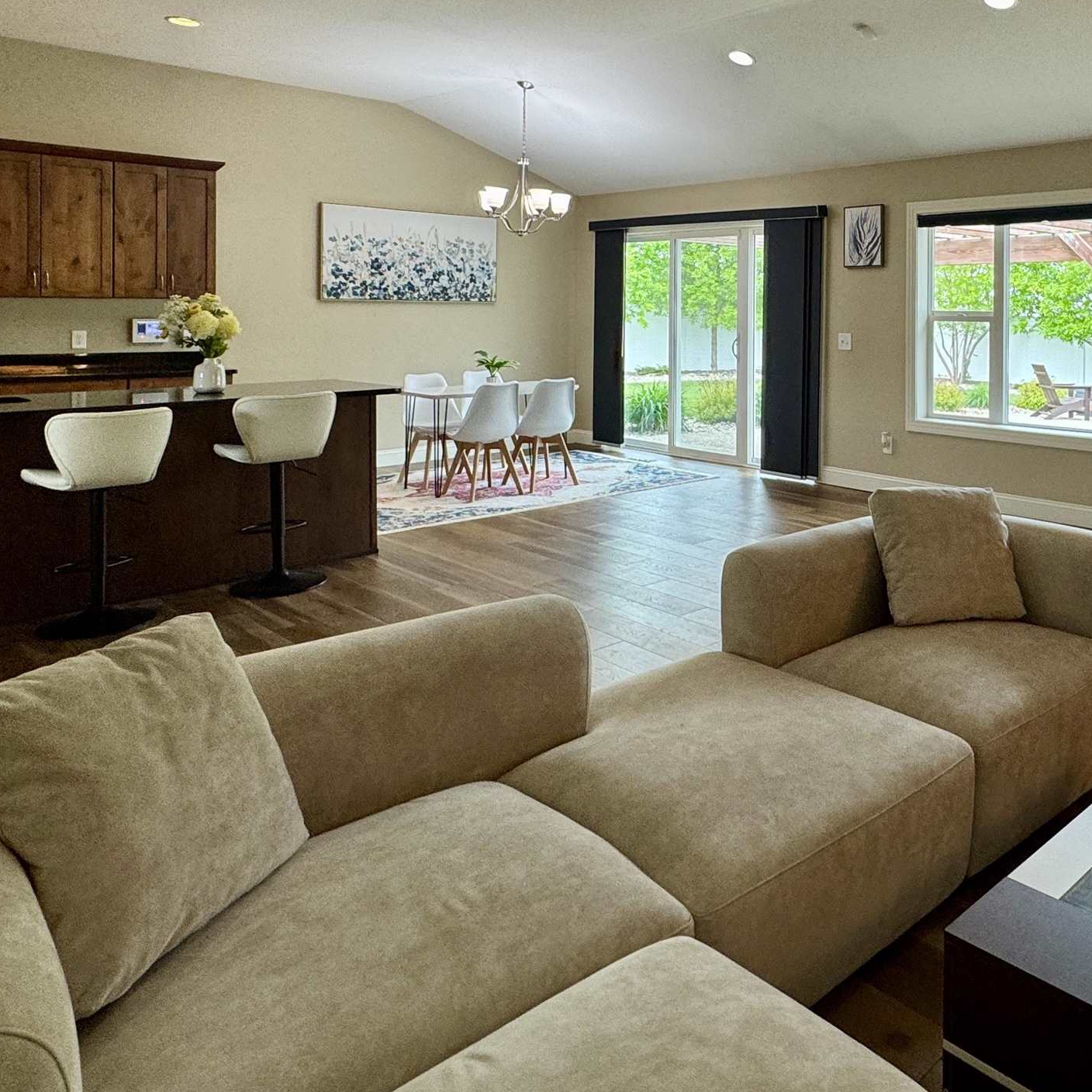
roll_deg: -0.8
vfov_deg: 57.0
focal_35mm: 27
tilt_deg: -0.5
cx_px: 814
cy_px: 316
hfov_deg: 56.3
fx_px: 964
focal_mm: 2.22
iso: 100
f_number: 2.2
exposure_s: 1/120
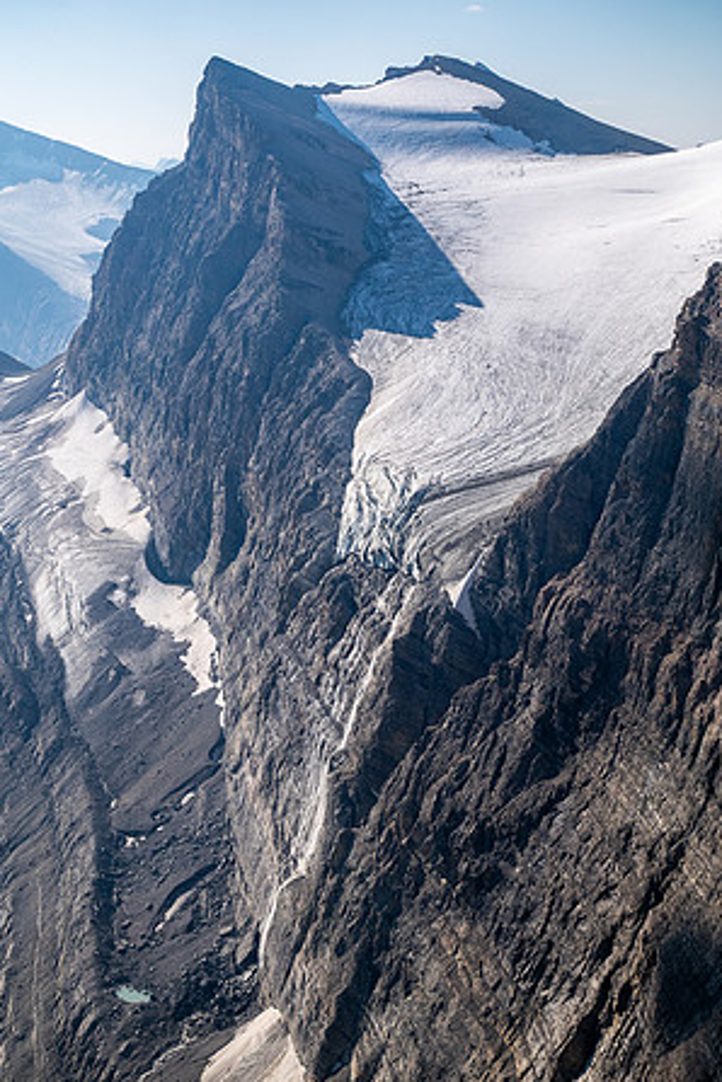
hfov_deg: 20.3
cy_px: 542
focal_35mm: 67
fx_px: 2015
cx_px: 327
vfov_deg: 30.1
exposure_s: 1/800
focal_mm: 32
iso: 200
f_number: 8
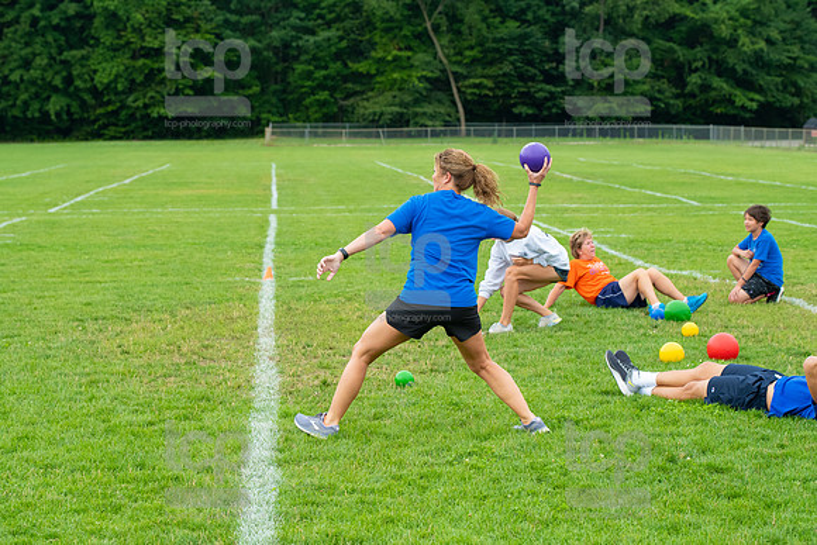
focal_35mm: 92
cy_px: 272
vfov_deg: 14.9
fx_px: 2088
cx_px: 408
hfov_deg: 22.1
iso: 1250
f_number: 5.6
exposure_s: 1/1000
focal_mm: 92
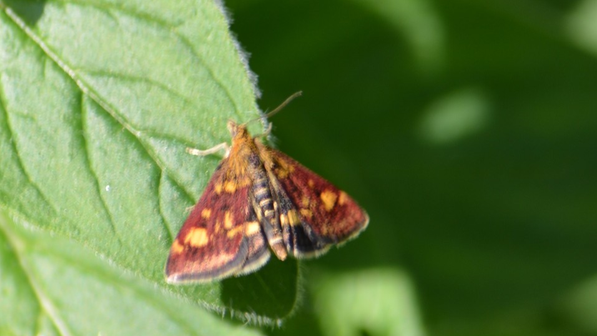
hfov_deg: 4.6
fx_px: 7488
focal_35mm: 473
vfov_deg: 2.6
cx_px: 299
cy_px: 199
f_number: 8
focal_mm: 300
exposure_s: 1/125
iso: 110
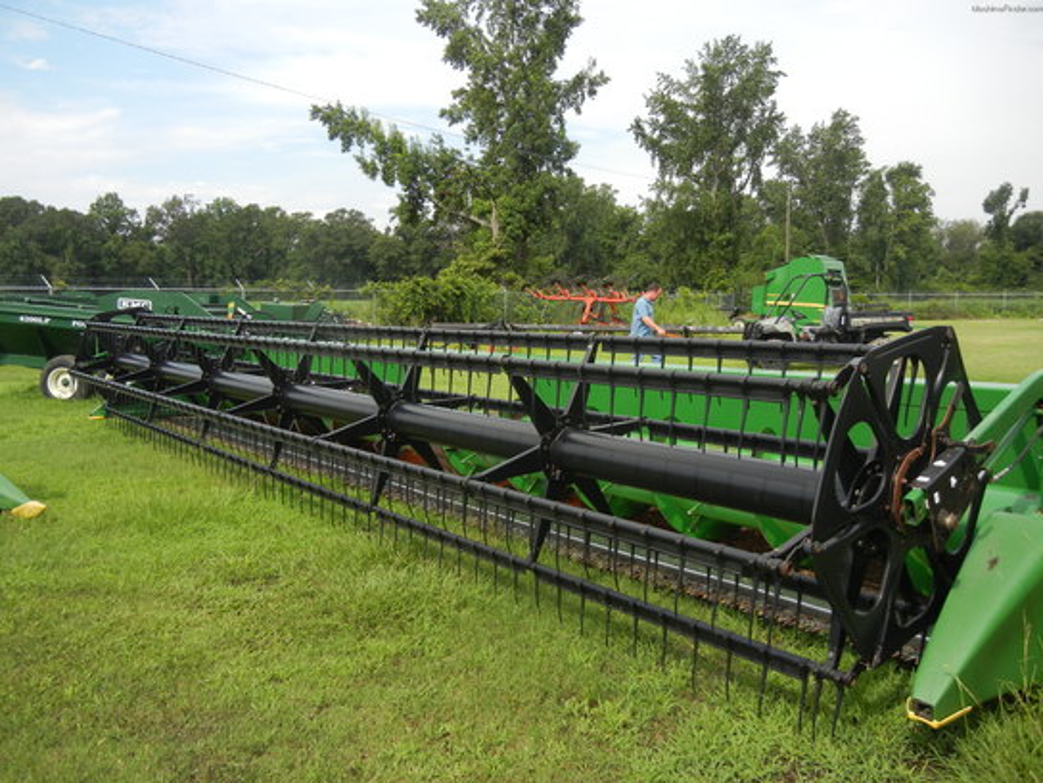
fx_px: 904
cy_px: 392
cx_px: 522
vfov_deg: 46.8
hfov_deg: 60.0
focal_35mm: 30
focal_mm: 5.4
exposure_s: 1/772
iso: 160
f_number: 3.5
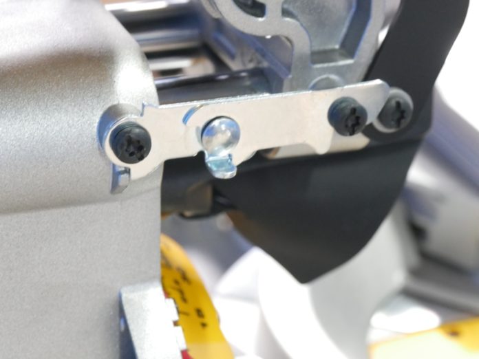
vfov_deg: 11.4
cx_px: 240
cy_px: 180
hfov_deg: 15.2
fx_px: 1799
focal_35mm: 130
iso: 3200
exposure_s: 1/13
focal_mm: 65
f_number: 5.3
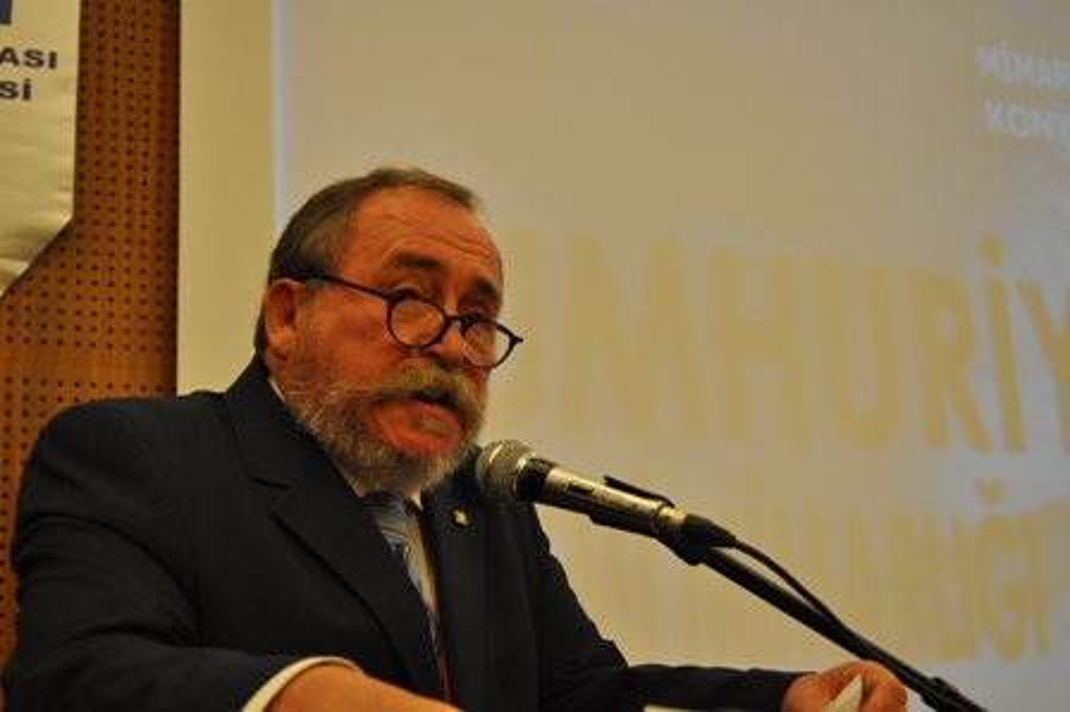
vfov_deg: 25.7
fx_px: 1559
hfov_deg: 37.9
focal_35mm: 52
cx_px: 535
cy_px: 356
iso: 560
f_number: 5
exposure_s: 1/60
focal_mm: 35
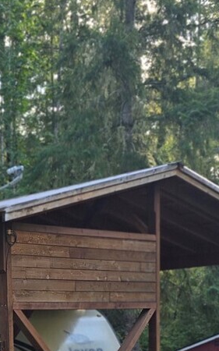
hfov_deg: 16.1
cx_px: -33
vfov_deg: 24.5
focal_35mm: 78
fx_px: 745
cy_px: 398
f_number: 1.7
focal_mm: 6.3
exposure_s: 1/120
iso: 16
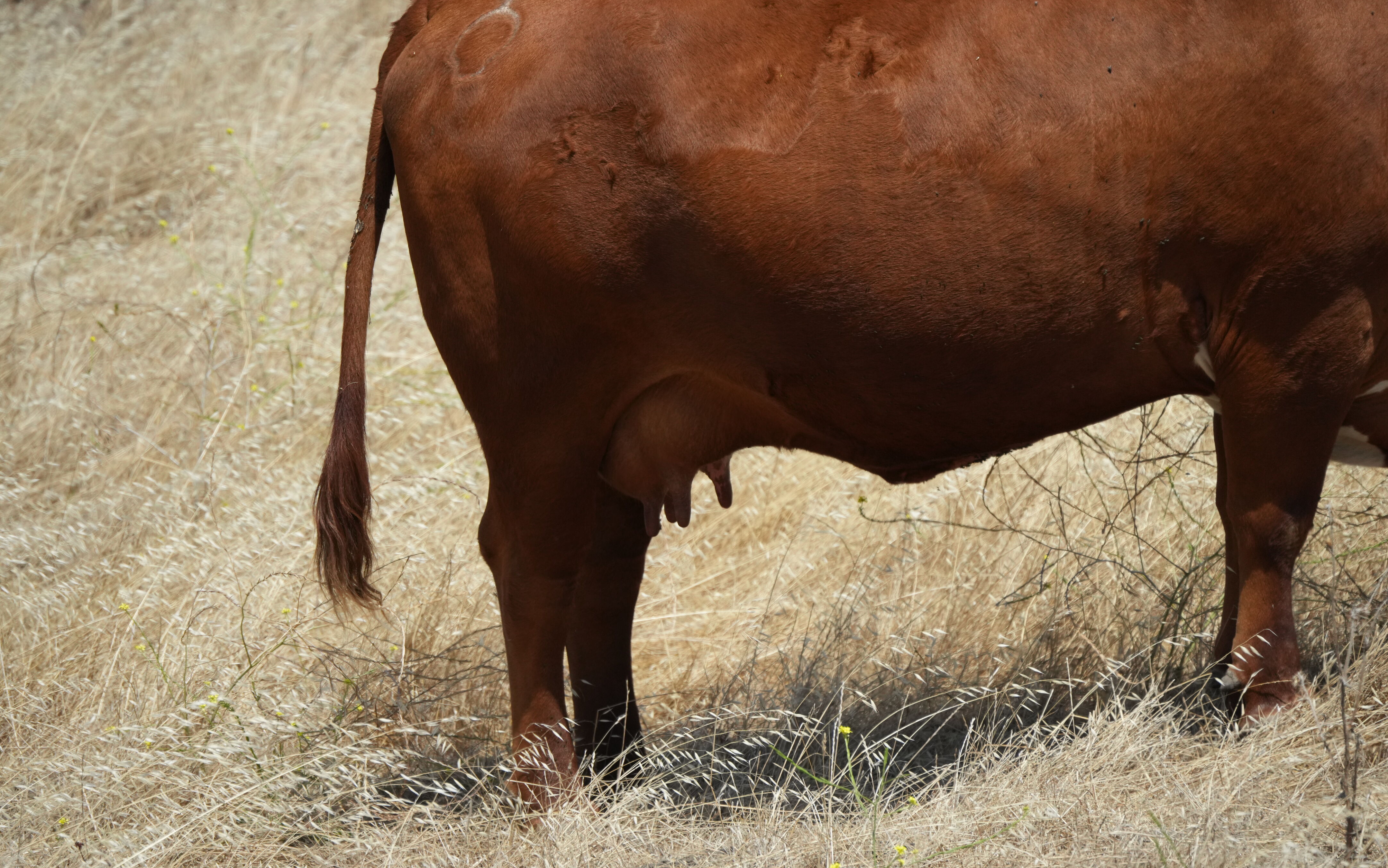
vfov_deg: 3.2
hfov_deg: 5.1
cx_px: 694
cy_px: 459
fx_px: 15434
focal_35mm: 408
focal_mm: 400
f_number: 6.3
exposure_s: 1/2500
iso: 1000
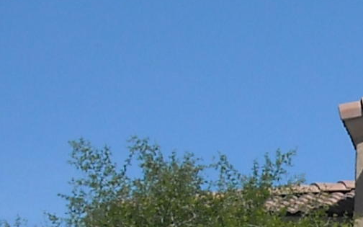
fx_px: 2186
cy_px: 294
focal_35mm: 221
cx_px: 492
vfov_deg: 5.9
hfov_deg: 9.3
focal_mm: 5.7
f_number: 5.6
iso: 64
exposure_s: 1/353
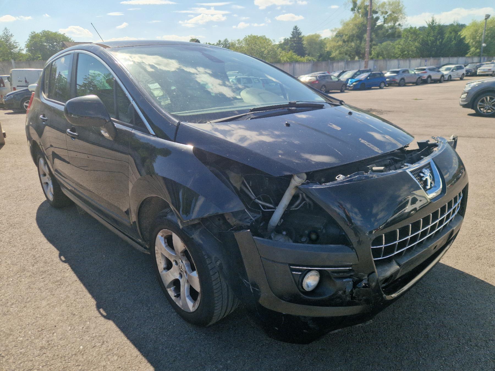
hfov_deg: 73.9
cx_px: 248
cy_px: 186
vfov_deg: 58.9
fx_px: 329
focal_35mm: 23
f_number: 1.8
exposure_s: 1/1429
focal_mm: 5.4
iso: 50
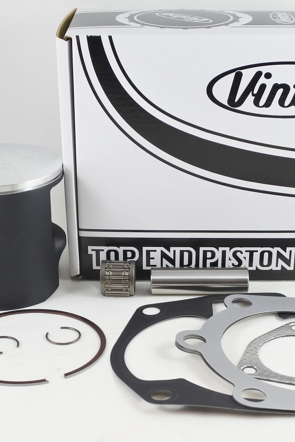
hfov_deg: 25.5
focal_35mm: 53
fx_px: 652
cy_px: 221
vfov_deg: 37.5
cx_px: 174
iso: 560
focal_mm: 13.1
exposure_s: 1/125
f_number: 4
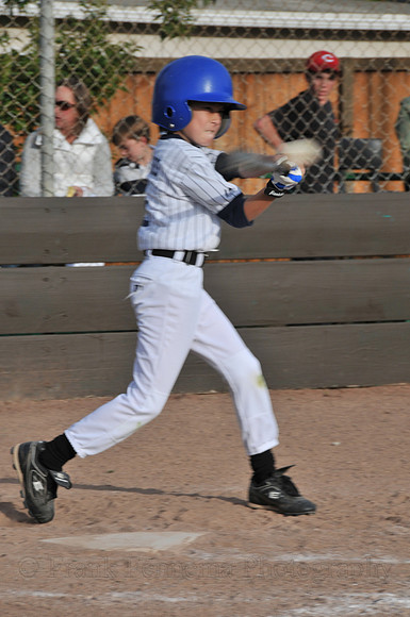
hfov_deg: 7.0
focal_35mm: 195
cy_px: 308
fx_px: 3341
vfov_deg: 10.6
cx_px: 205
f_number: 11
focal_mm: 130
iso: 200
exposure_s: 1/250
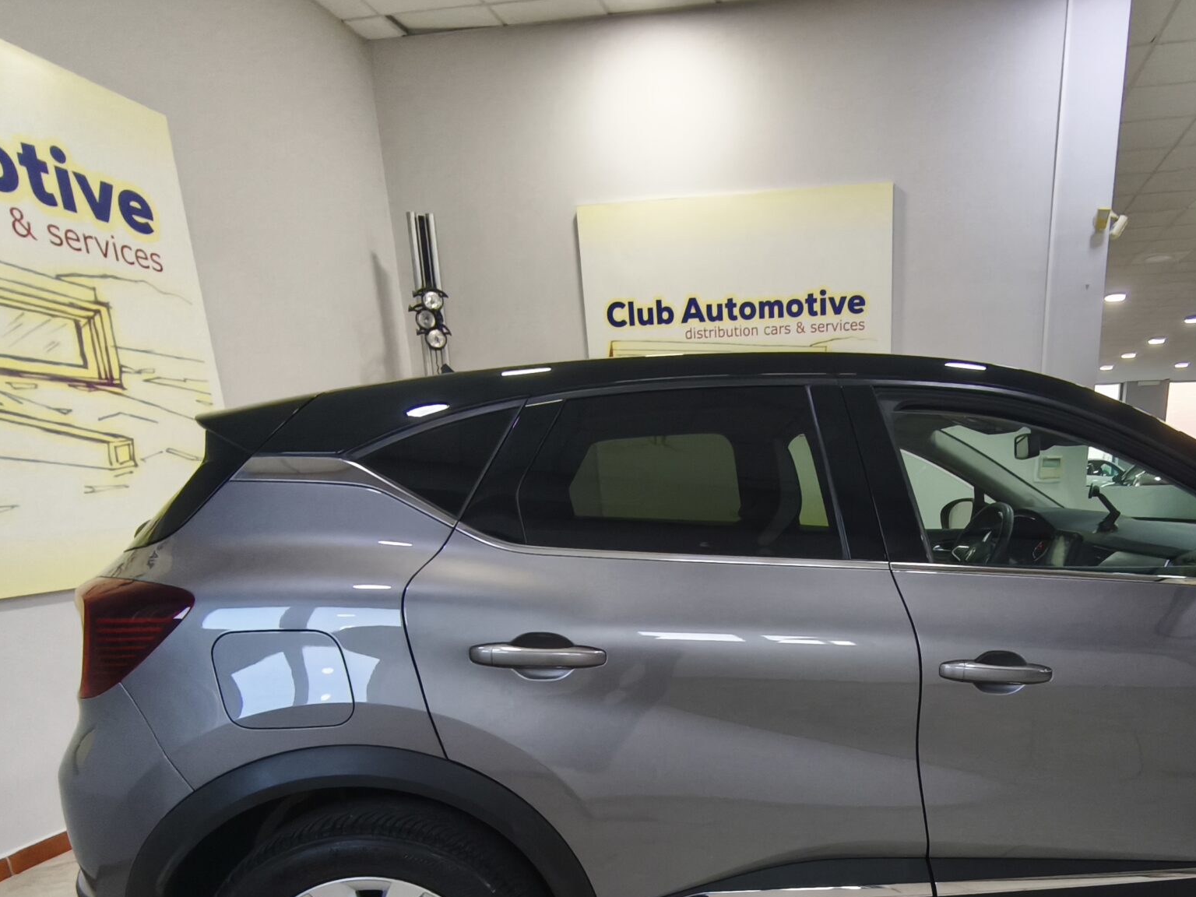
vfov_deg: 51.1
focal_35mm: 25
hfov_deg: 67.8
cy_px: 733
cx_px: 783
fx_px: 864
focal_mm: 1.91
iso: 640
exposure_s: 1/25
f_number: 2.2
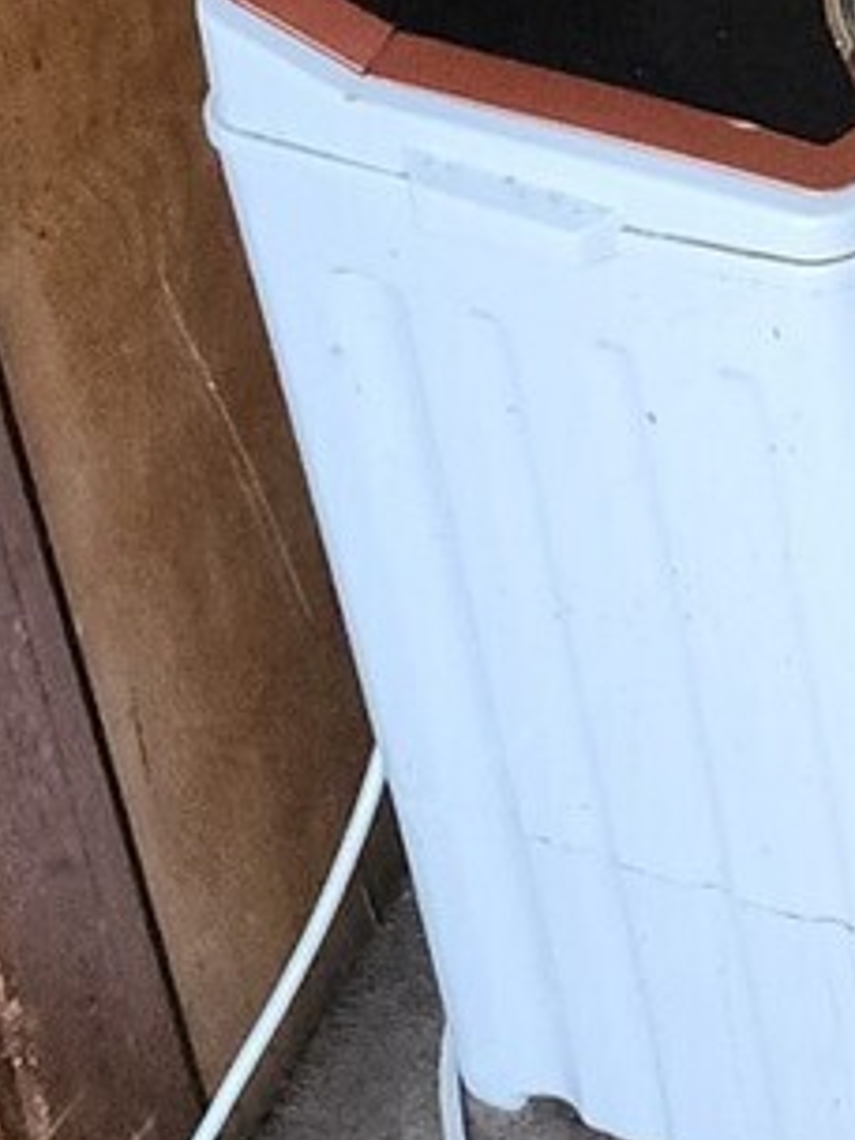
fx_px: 3590
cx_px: 1781
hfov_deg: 11.9
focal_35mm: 109
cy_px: -1181
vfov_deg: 14.7
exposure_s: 1/120
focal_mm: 6.4
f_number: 1.8
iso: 200
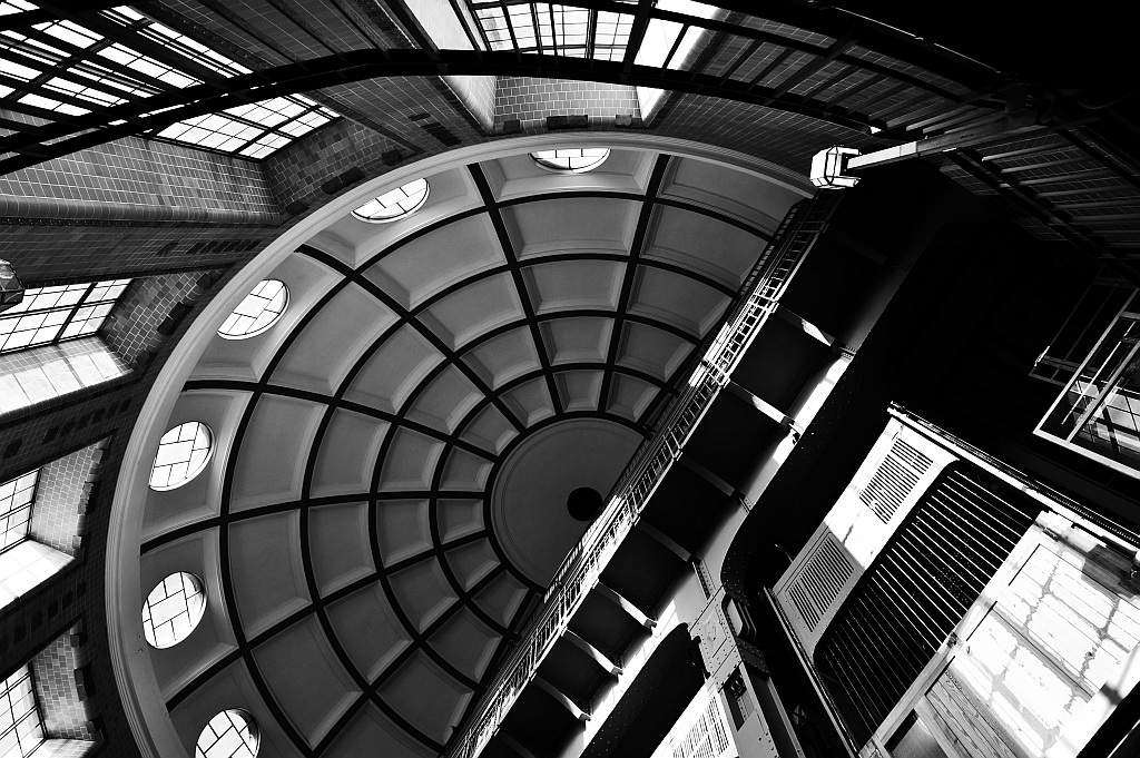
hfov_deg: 73.8
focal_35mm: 24
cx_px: 570
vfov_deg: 53.1
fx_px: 759
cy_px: 379
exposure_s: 1/100
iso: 200
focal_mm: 24
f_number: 8
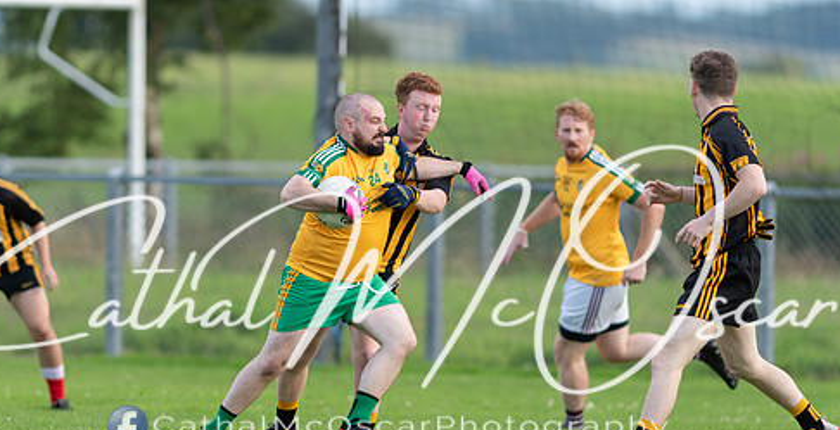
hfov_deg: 3.4
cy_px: 326
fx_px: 14222
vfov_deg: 1.7
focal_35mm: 652
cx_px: 412
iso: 220
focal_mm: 300
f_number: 2.8
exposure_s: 1/1000
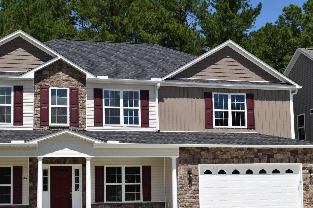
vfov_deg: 21.6
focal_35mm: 63
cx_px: 135
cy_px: 140
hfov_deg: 32.0
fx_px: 545
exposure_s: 1/400
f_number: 10
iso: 100
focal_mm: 31
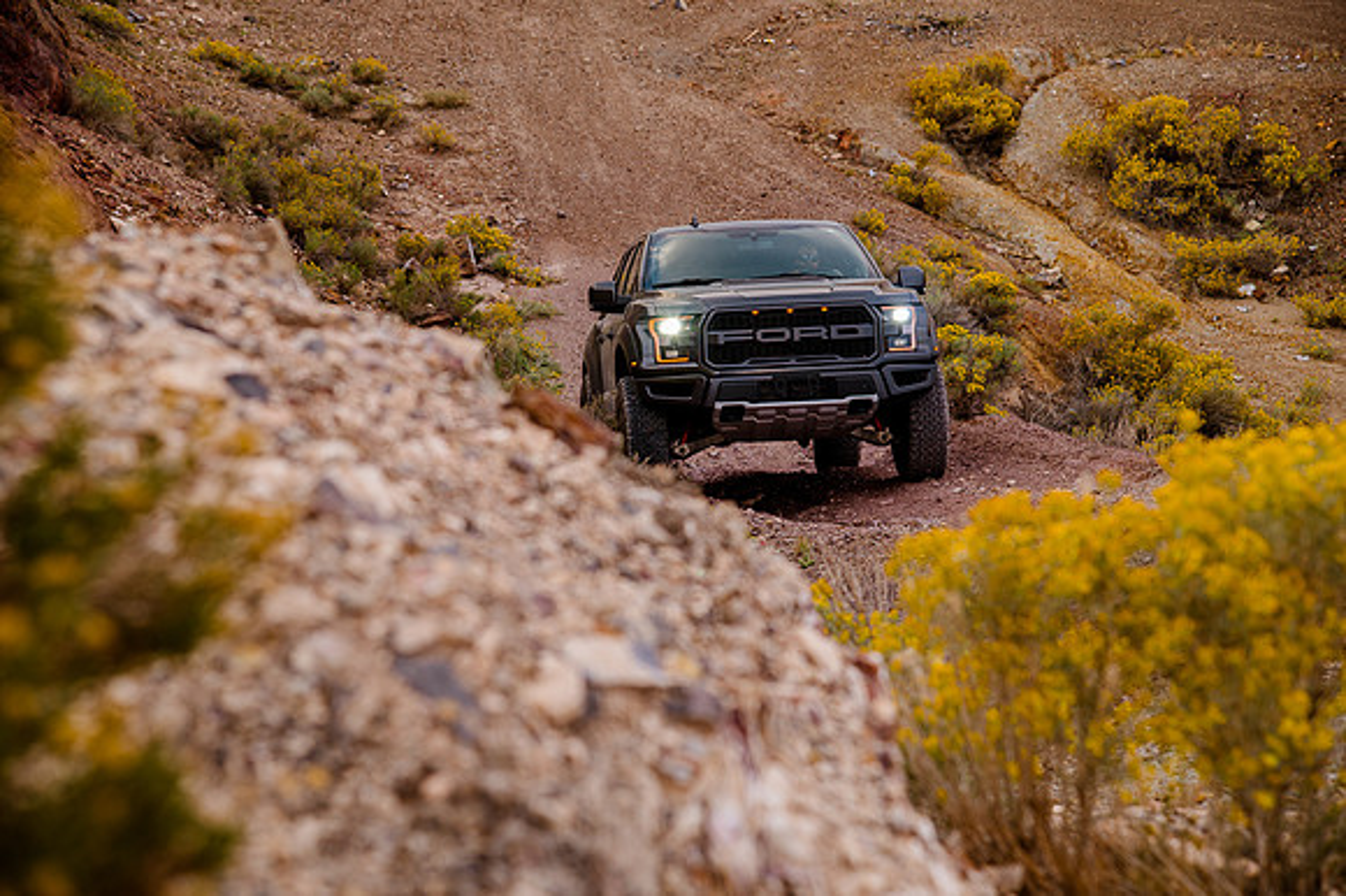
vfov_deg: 16.6
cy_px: 448
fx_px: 3064
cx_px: 673
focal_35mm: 82
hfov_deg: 24.8
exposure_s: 1/125
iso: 200
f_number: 5.6
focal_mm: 82
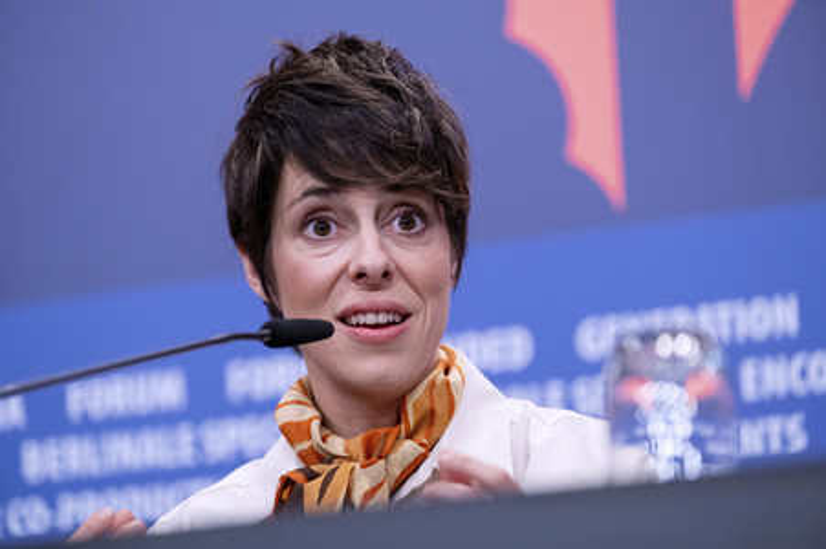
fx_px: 3806
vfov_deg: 8.3
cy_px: 274
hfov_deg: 12.4
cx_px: 413
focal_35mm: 166
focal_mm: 110.6
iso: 1250
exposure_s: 1/220
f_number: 2.8
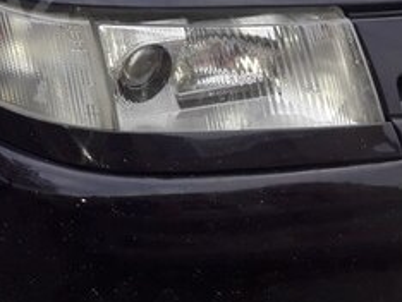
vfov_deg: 18.9
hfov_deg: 23.0
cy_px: -3
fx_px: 884
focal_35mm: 76
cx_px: -107
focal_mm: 3.6
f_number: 1.9
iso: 64
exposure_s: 1/100
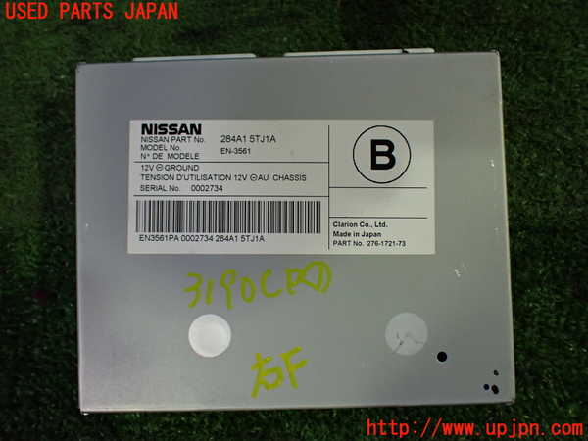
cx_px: 294
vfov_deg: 46.8
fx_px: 510
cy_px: 220
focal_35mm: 30
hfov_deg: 60.0
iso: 500
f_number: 2.3
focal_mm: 5.4
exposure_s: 1/125
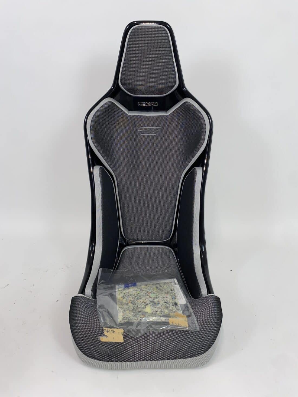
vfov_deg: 67.3
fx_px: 298
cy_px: 198
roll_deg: -0.5
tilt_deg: -17.5
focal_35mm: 26
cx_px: 149
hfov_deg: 53.1
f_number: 1.8
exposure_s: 1/100
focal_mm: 4.25
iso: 50
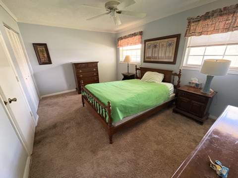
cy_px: 89
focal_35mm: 14
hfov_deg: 102.1
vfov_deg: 85.6
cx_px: 119
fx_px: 96
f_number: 2.2
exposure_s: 1/60
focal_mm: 2.22
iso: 640
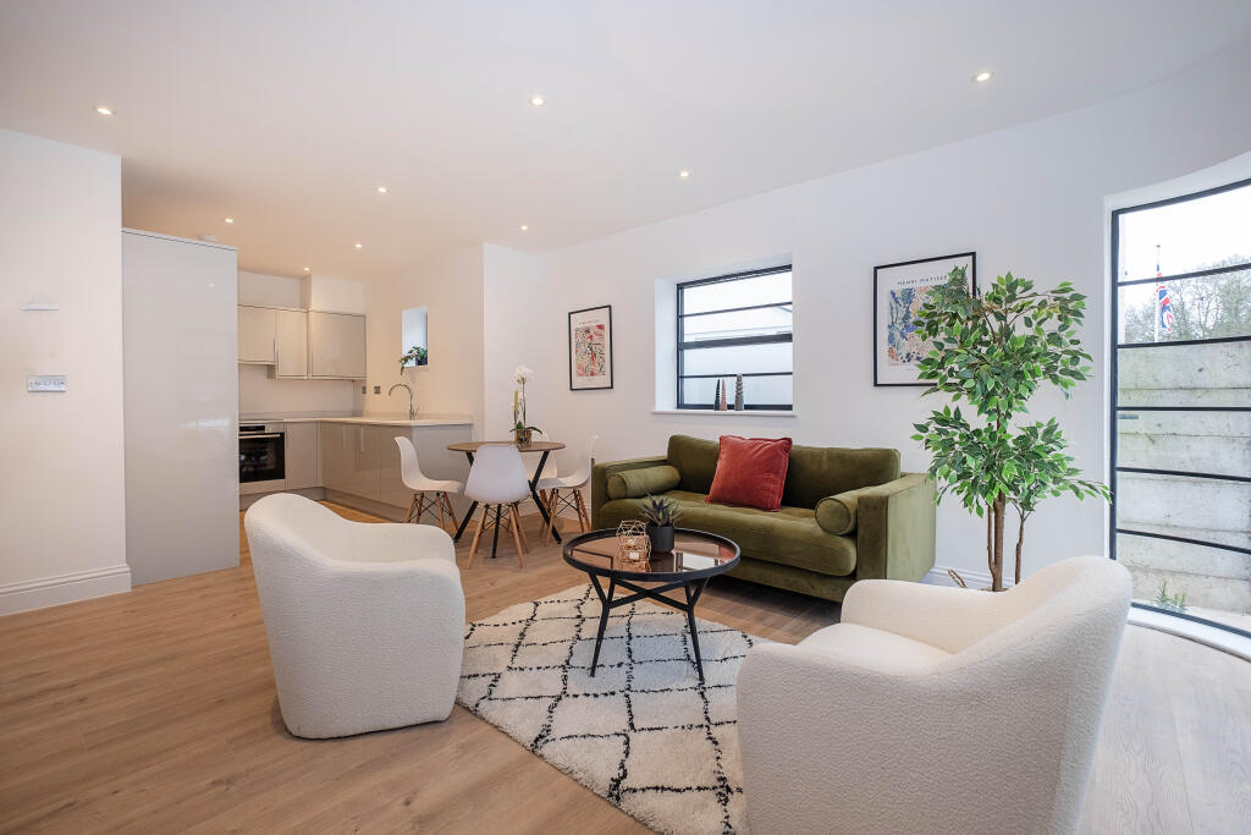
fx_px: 521
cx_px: 626
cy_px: 418
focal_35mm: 15
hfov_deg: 100.4
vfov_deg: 77.3
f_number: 5
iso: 400
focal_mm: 10
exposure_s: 1/60
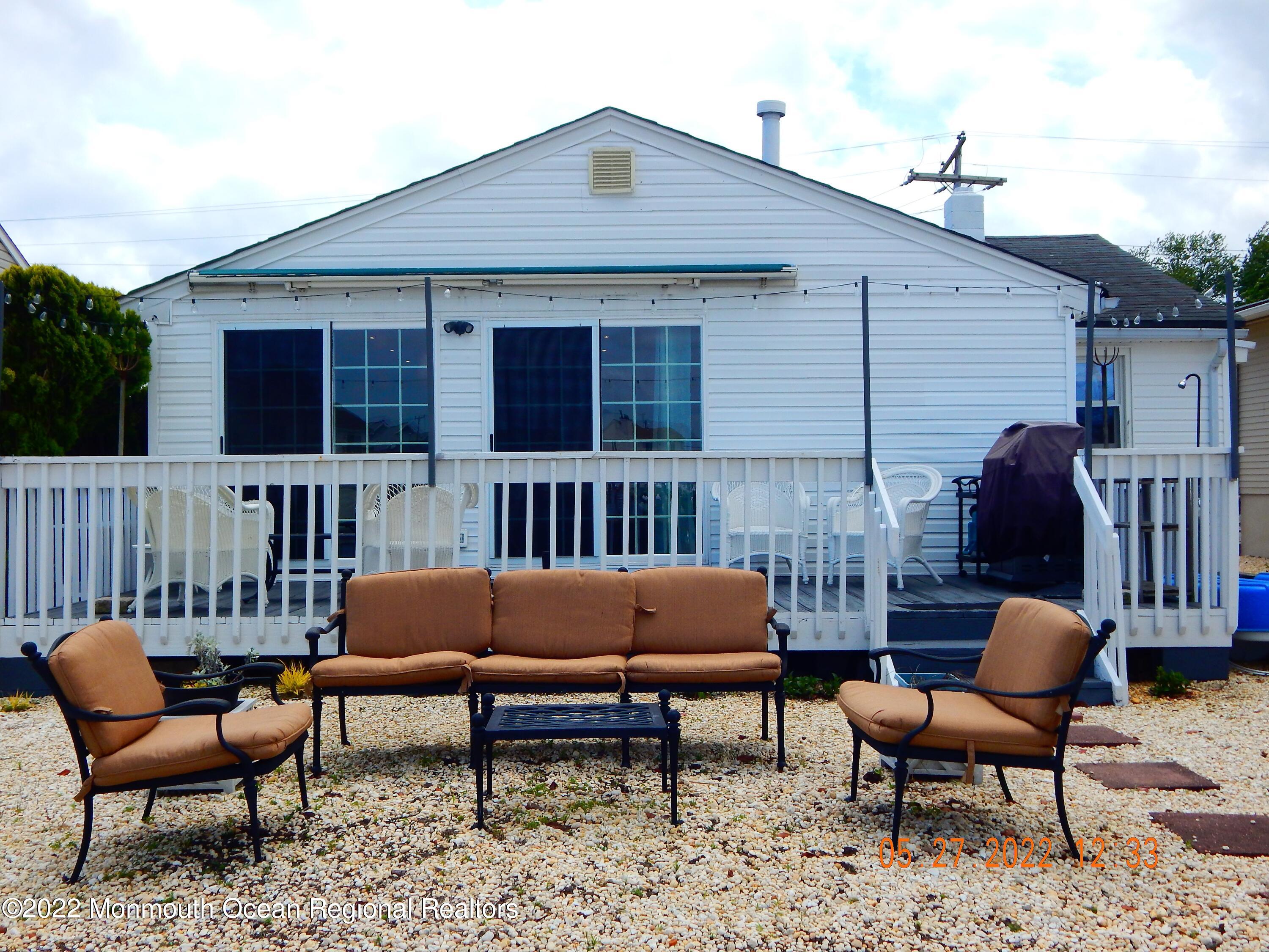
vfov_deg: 37.7
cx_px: 634
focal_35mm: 38
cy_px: 476
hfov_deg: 49.0
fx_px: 1393
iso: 125
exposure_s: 1/400
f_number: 6.9
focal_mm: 6.8
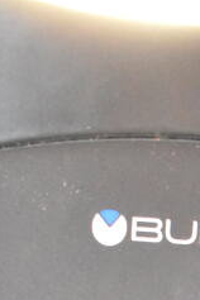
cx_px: 201
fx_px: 1158
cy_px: 577
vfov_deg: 13.0
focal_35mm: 139
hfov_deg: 9.8
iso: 11400
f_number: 4
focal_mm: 24
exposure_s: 1/40
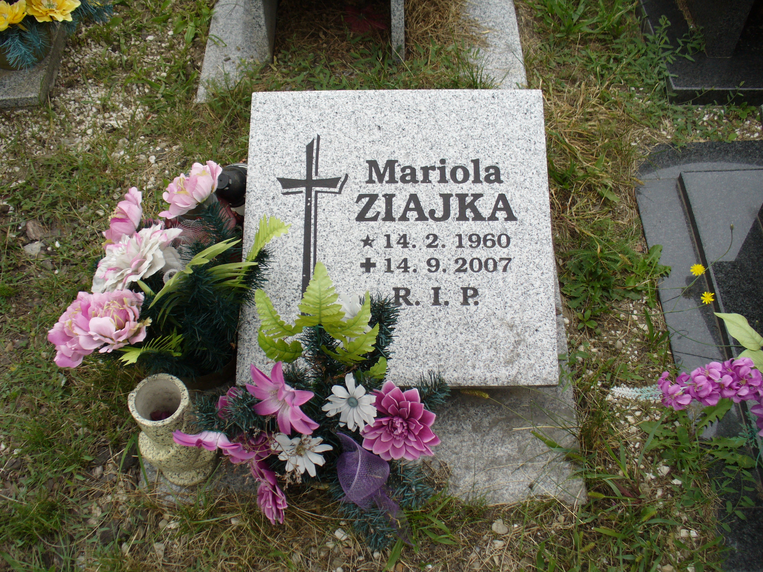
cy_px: 286
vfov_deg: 38.7
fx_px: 816
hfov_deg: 50.1
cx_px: 382
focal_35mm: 37
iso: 80
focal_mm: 6.1
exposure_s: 1/250
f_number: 2.8
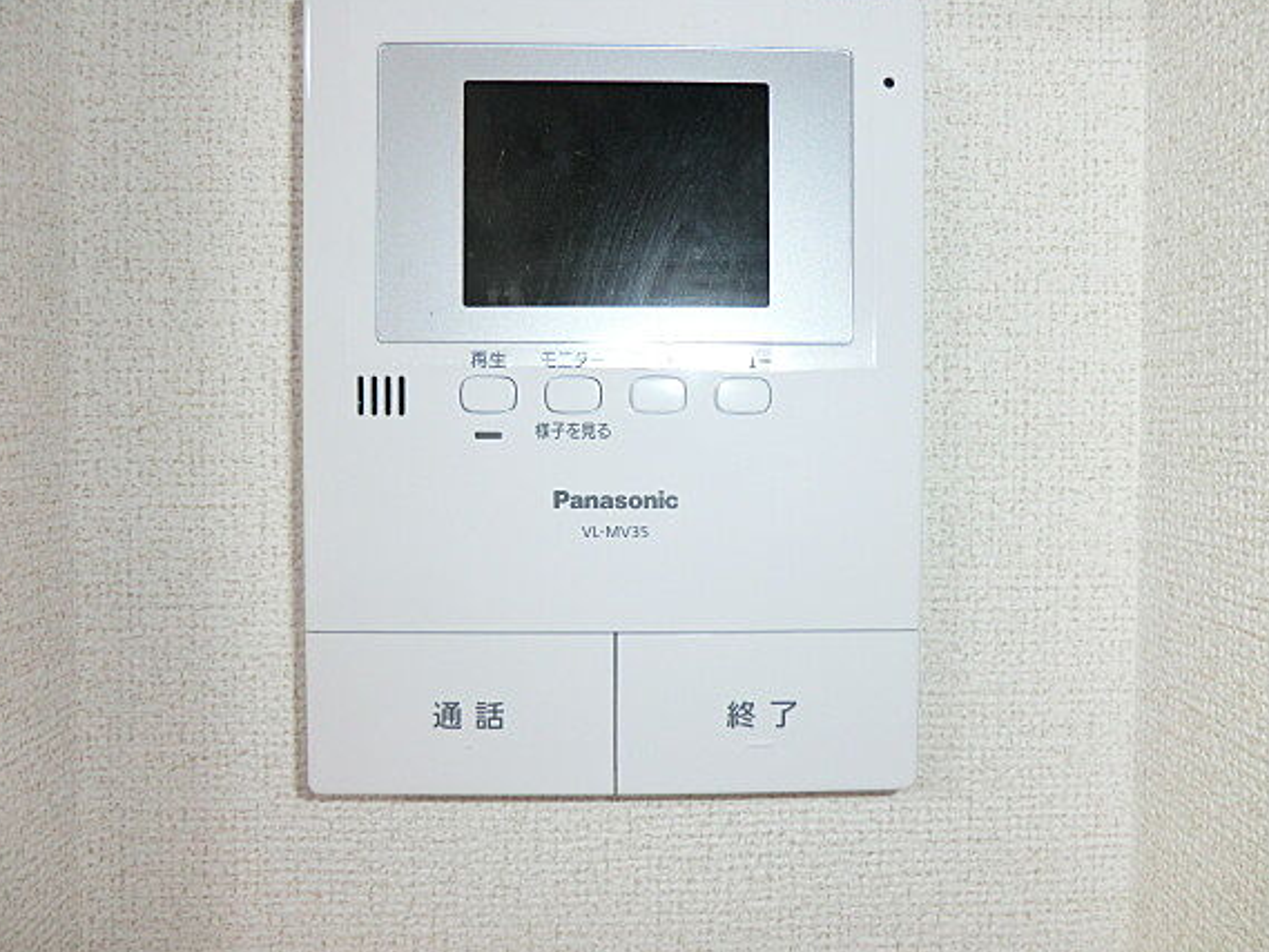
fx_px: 990
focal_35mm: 27
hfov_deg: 65.3
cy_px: 455
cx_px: 642
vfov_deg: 51.4
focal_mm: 4.3
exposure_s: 1/60
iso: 160
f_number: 3.2
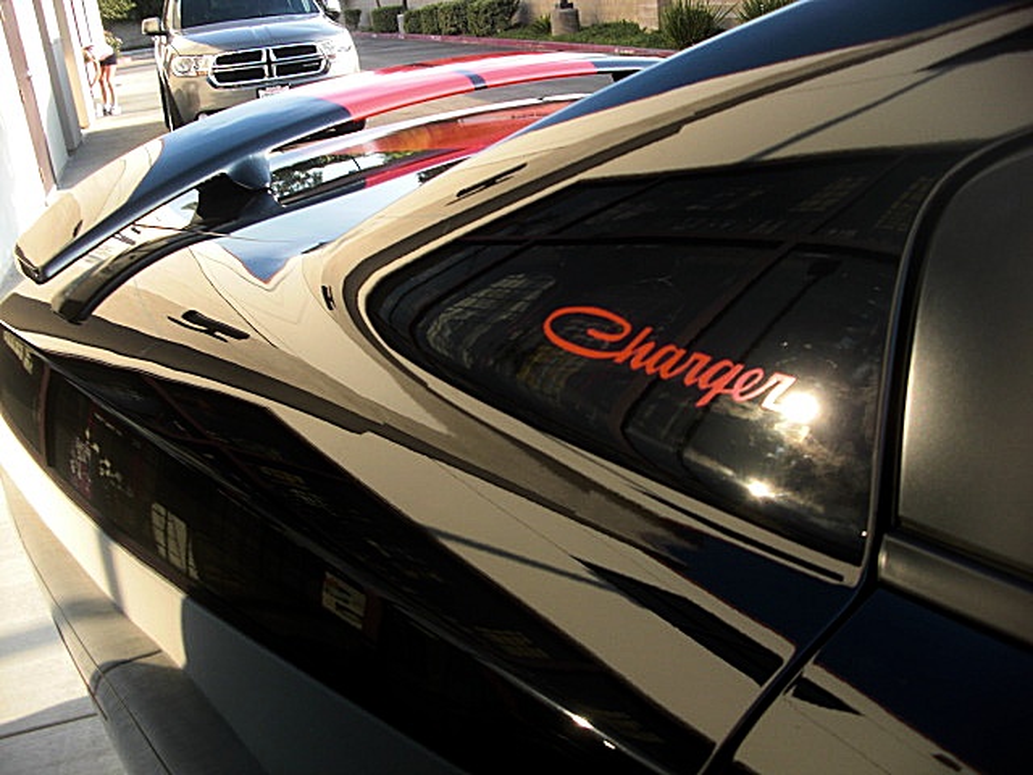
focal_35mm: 36
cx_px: 516
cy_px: 388
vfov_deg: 39.7
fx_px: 1074
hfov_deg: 51.4
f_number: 2.8
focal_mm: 6.3
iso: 50
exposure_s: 1/160
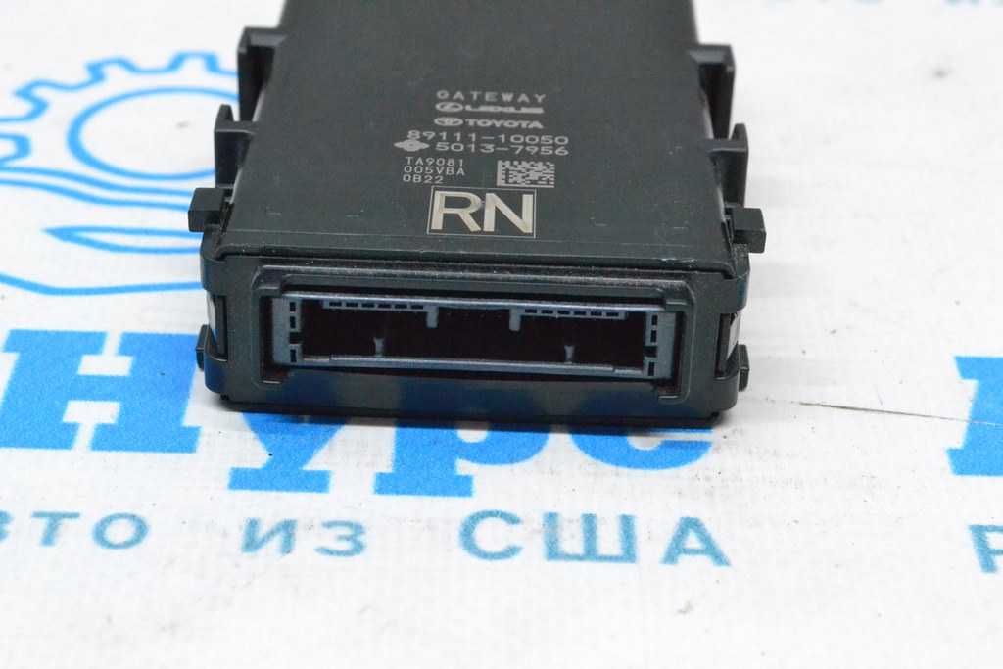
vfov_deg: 16.6
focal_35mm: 82
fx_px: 2299
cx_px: 502
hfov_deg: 24.6
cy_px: 334
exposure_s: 1/100
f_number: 13
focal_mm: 55
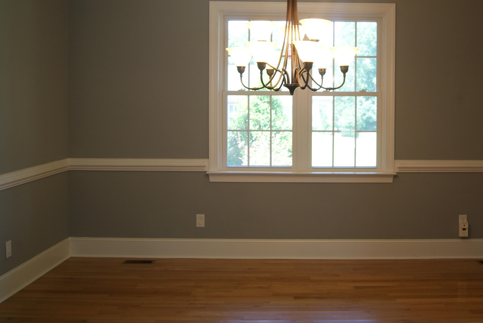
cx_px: 319
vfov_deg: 32.4
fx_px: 551
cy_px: 105
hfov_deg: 46.7
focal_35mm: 41
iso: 125
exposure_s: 1/30
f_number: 3.5
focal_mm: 18
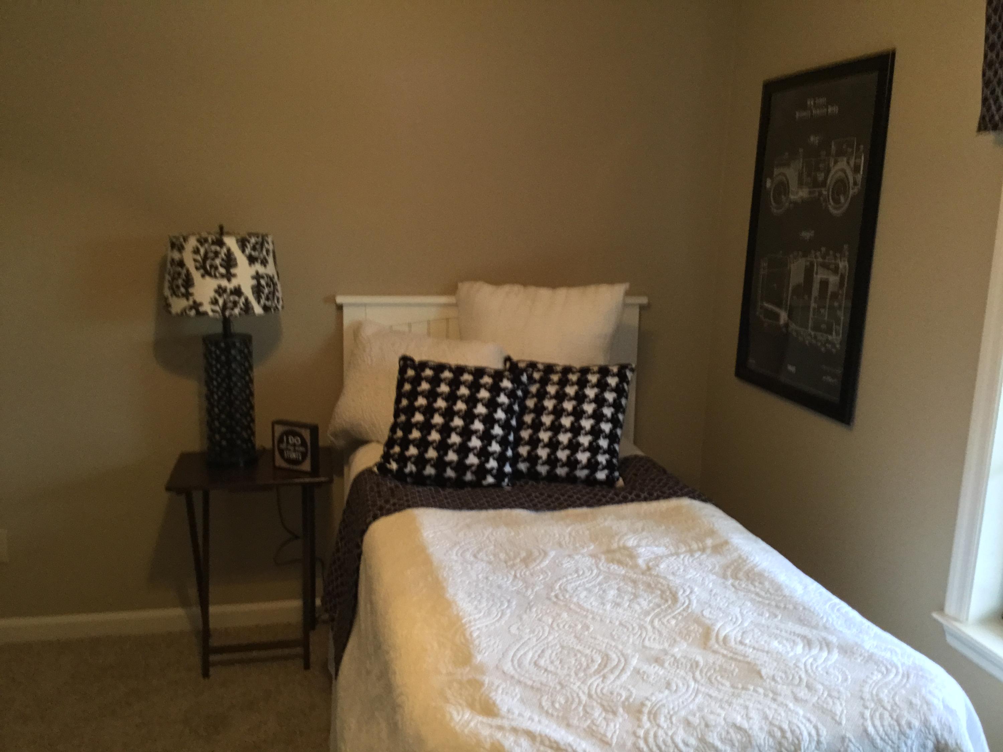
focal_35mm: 31
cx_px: 502
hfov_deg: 58.4
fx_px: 898
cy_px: 376
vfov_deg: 45.4
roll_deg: -2.2
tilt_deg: -12.1
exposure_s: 1/30
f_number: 2.4
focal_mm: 3.3
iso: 200
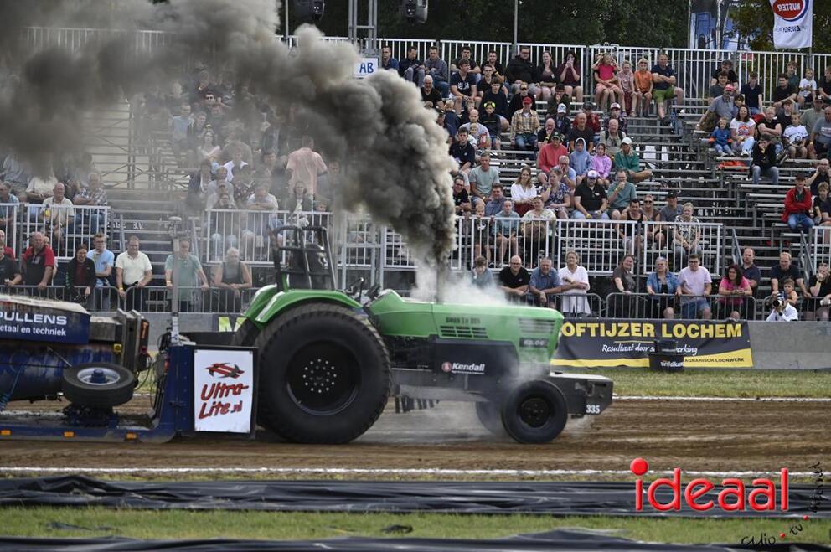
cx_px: 416
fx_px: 4035
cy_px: 276
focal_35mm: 175
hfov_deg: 11.8
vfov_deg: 7.8
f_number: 4.8
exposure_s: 1/500
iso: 320
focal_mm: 175
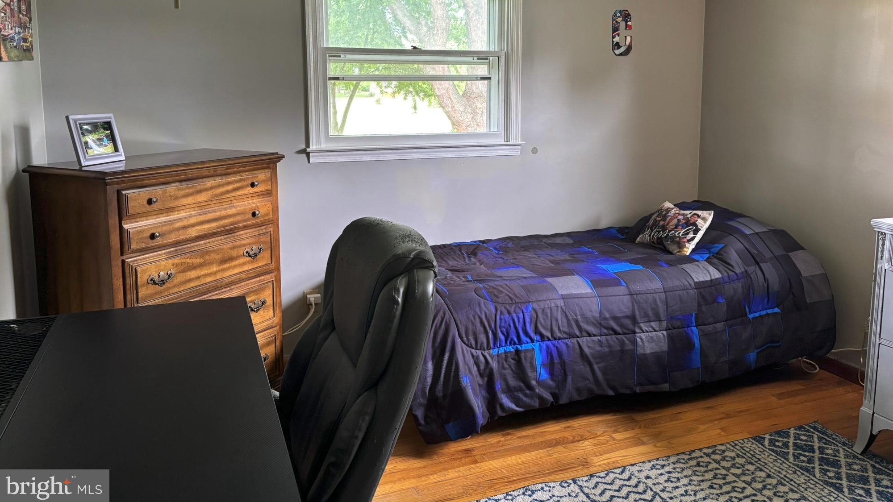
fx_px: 687
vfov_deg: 39.7
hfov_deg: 66.1
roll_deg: +0.6
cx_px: 455
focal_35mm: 29
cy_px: 163
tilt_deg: -7.5
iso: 250
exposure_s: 1/60
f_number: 1.6
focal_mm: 5.96
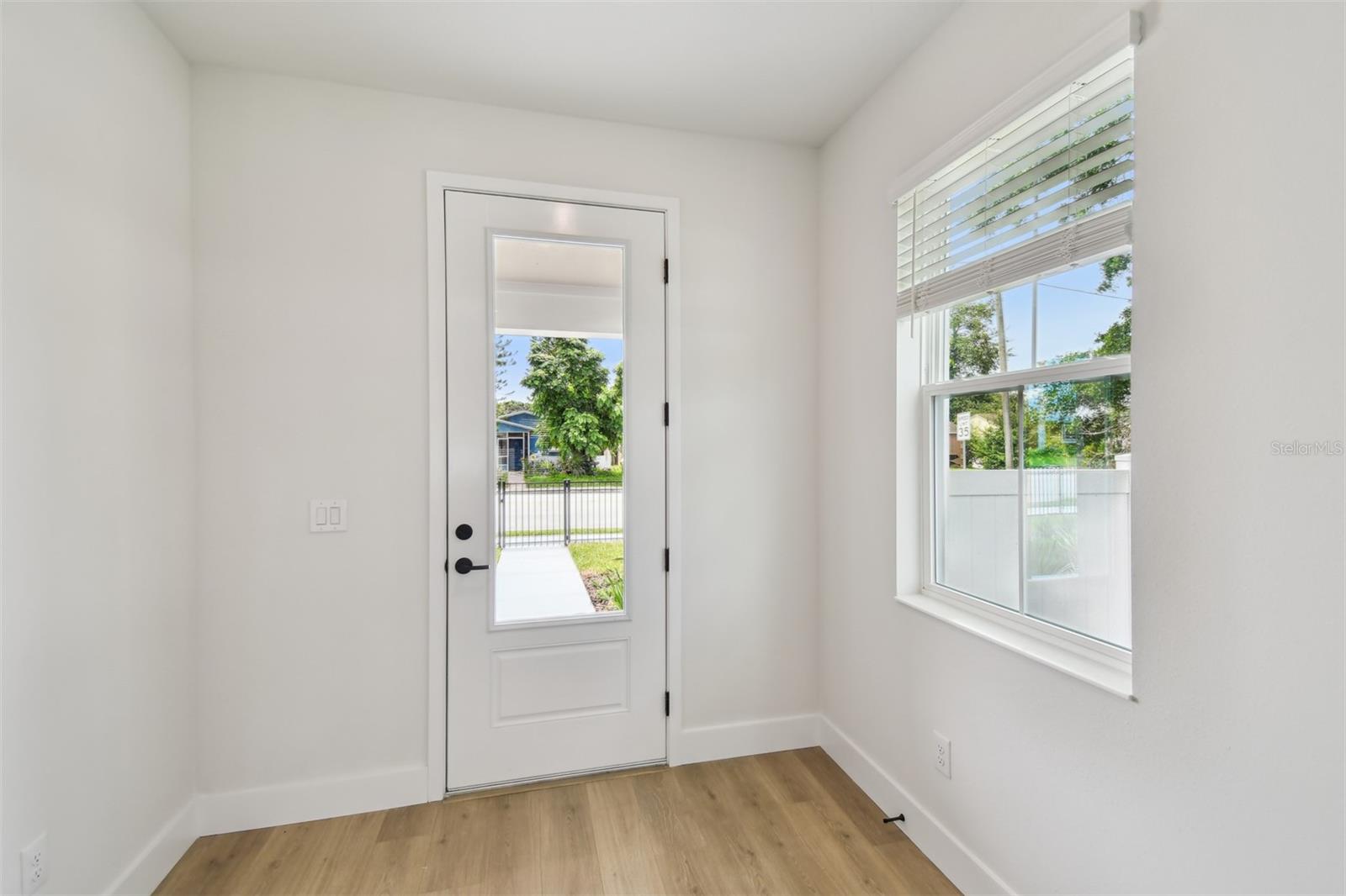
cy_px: 448
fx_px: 561
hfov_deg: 100.4
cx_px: 673
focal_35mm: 15
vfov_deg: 77.3
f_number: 7.1
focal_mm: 10
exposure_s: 1/100
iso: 100
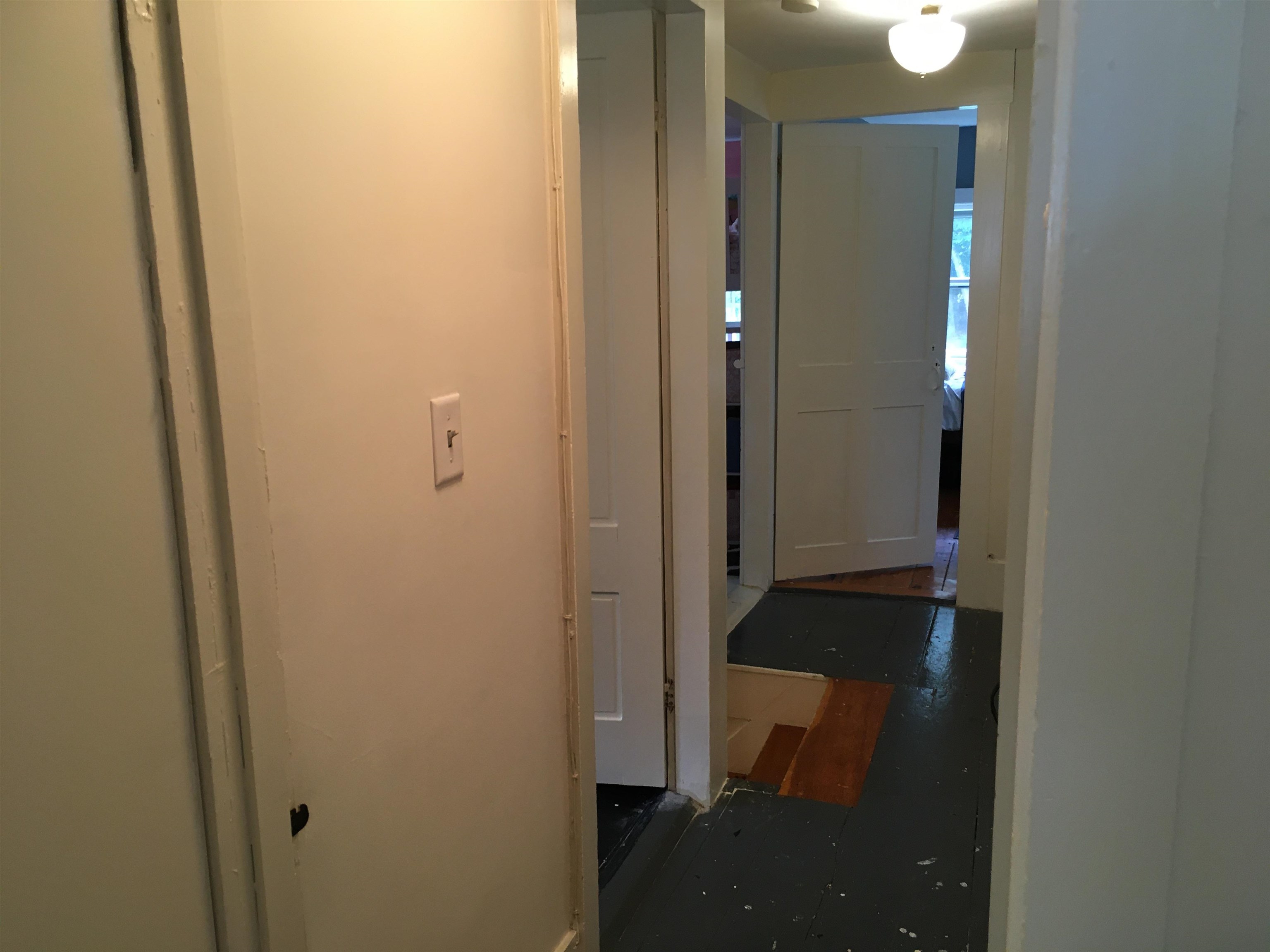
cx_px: 635
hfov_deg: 61.7
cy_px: 476
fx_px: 1064
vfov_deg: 48.2
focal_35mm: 29
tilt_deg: -9.9
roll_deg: +0.3
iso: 64
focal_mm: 4.15
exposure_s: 1/30
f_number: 2.2
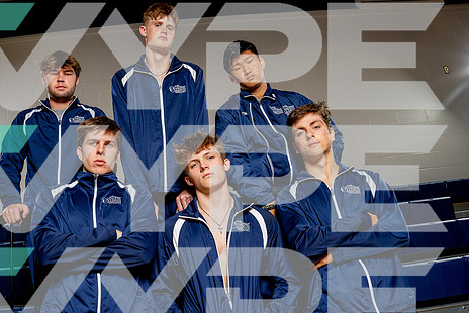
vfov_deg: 43.5
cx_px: 190
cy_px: 179
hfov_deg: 61.4
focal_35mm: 30
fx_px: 391
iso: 320
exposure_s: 1/250
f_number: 8
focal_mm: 24
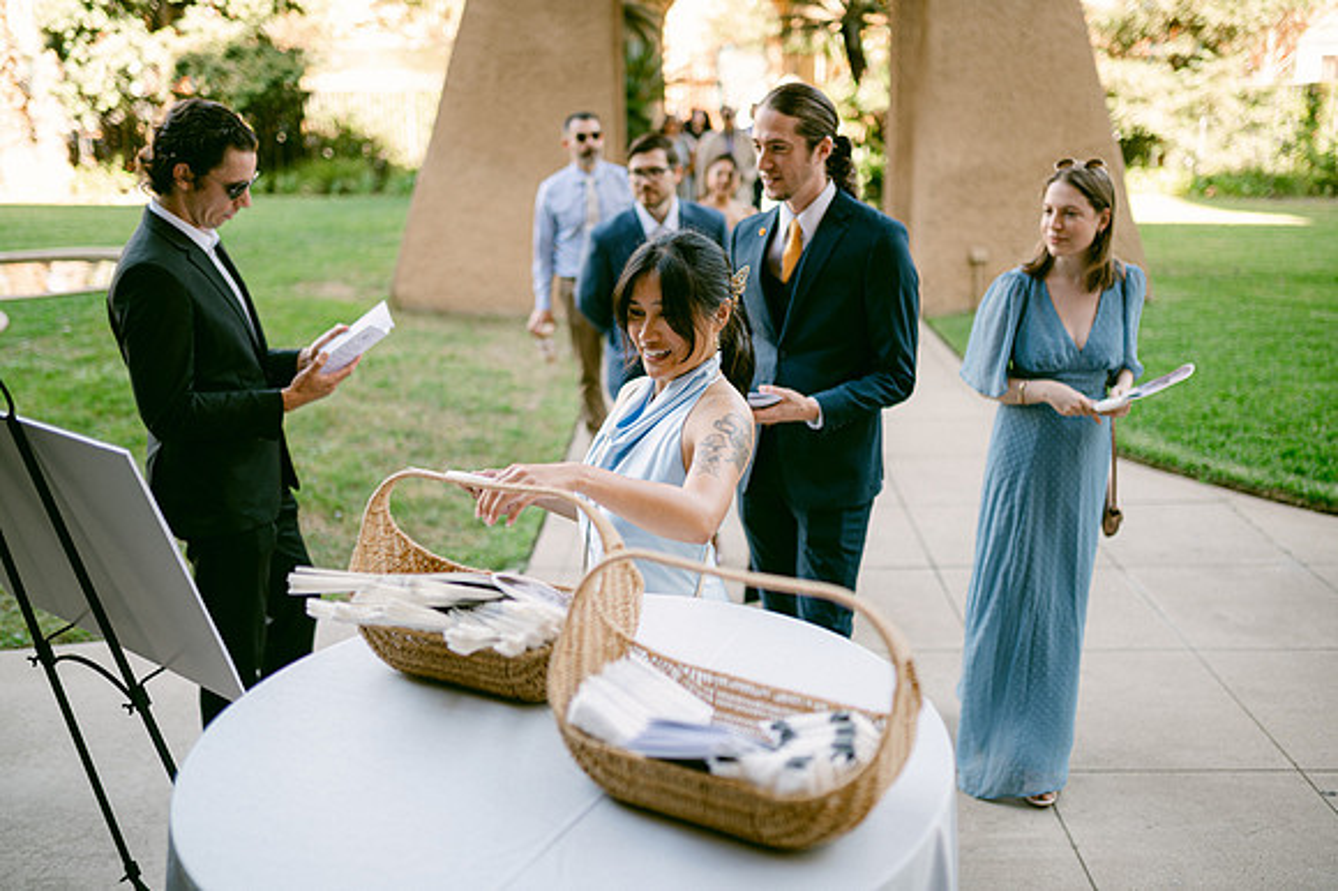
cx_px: 669
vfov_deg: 37.8
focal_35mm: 35
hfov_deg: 54.5
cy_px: 446
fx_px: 1300
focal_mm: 35
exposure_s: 1/320
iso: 100
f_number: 1.4
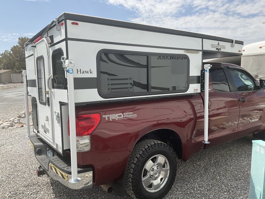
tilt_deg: -6.3
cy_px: 100
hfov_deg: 61.7
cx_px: 132
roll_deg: +0.3
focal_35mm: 29
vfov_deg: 48.2
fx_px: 222
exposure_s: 1/2141
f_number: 1.8
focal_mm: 3
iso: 16
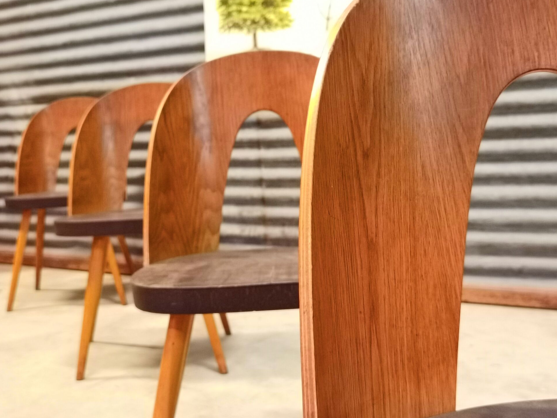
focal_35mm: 50
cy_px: 210
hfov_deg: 38.2
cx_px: 274
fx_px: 805
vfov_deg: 29.1
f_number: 1.9
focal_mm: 6.71
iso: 1250
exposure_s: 1/20
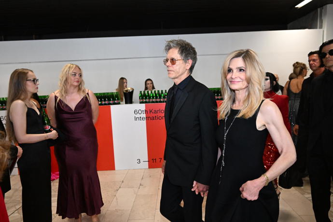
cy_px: 111
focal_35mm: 24
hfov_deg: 73.7
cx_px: 166
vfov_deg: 53.1
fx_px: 222
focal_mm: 24
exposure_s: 1/250
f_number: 4
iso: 8000
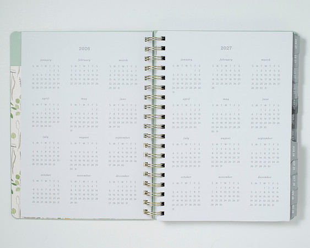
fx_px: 593
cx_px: 157
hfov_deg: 29.3
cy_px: 138
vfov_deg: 23.6
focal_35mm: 65
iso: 200
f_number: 9
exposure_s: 1/200
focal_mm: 50
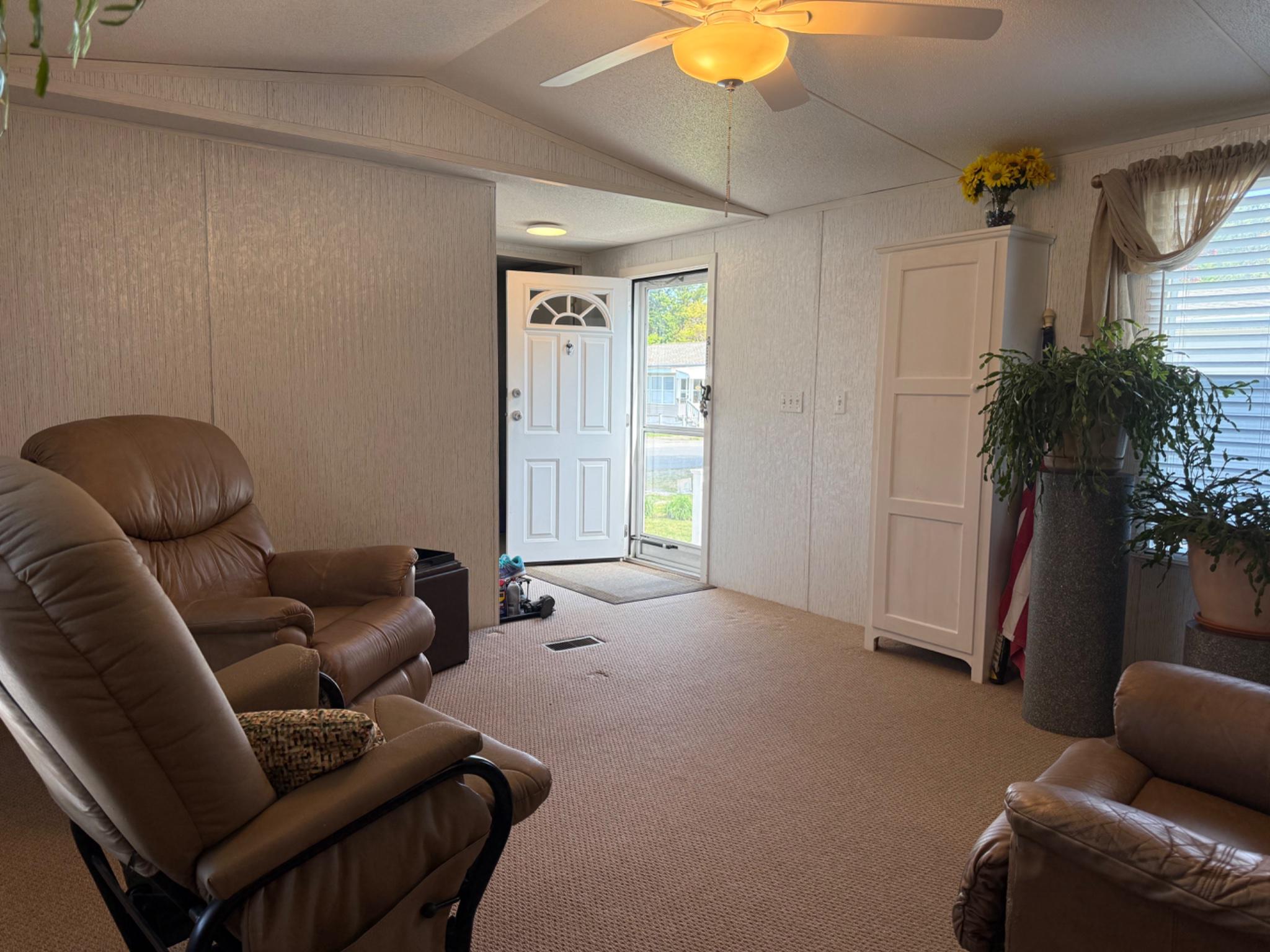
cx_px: 635
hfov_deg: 71.6
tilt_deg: -5.9
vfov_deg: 56.8
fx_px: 881
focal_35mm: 24
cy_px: 476
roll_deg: -0.8
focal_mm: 6.76
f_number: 1.78
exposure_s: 1/226
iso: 200
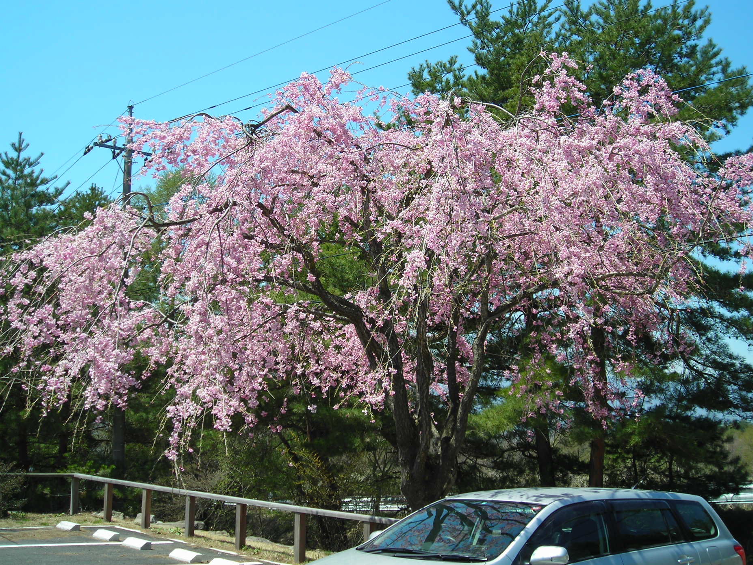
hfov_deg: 44.8
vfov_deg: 34.3
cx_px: 396
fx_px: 914
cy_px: 270
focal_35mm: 42
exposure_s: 1/456
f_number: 3.2
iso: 50
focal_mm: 6.3
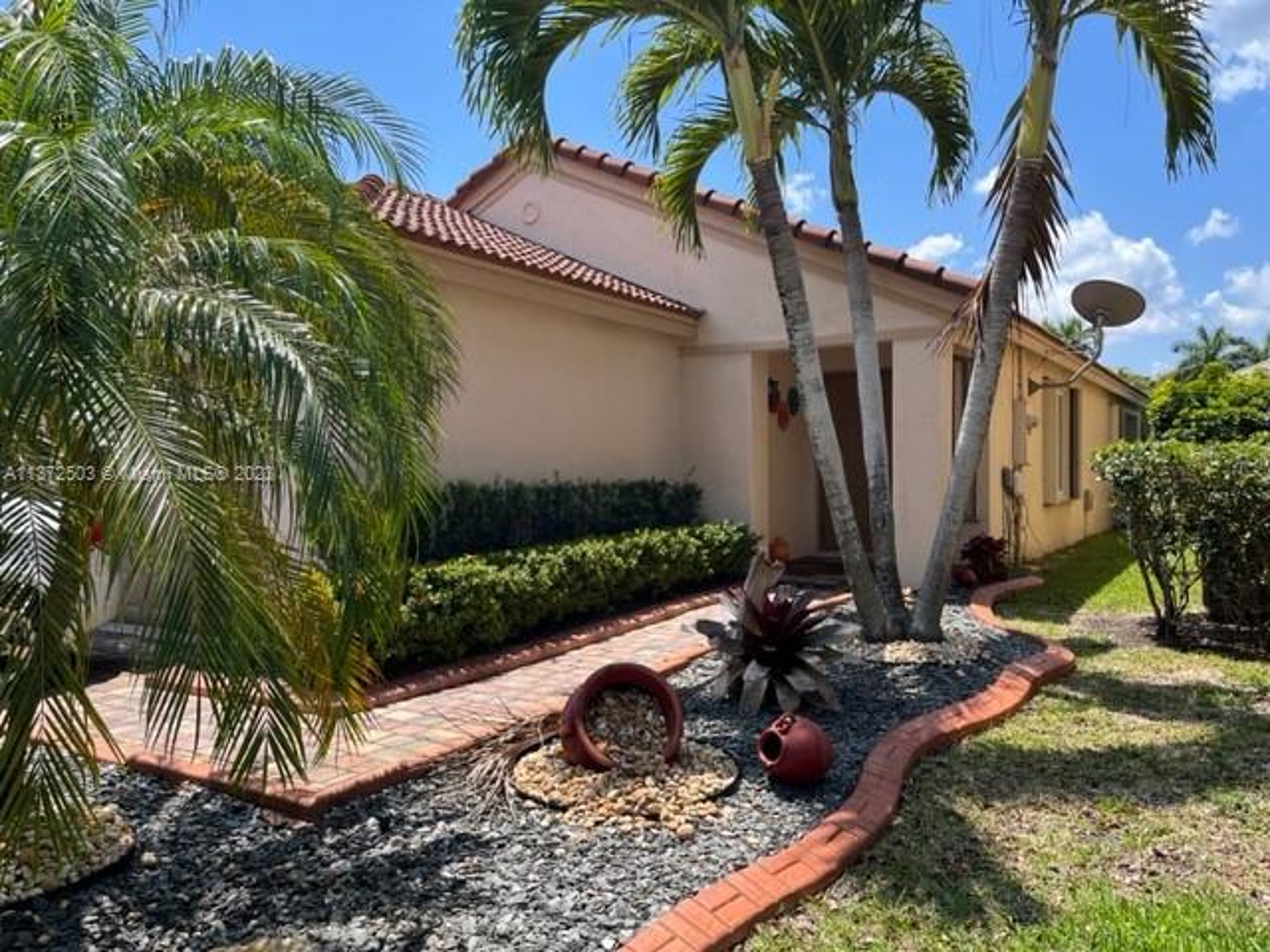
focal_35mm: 26
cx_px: 635
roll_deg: -0.2
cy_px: 476
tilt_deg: +0.4
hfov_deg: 67.3
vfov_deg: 53.1
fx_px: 954
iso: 50
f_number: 1.6
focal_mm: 5.1
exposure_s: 1/1802
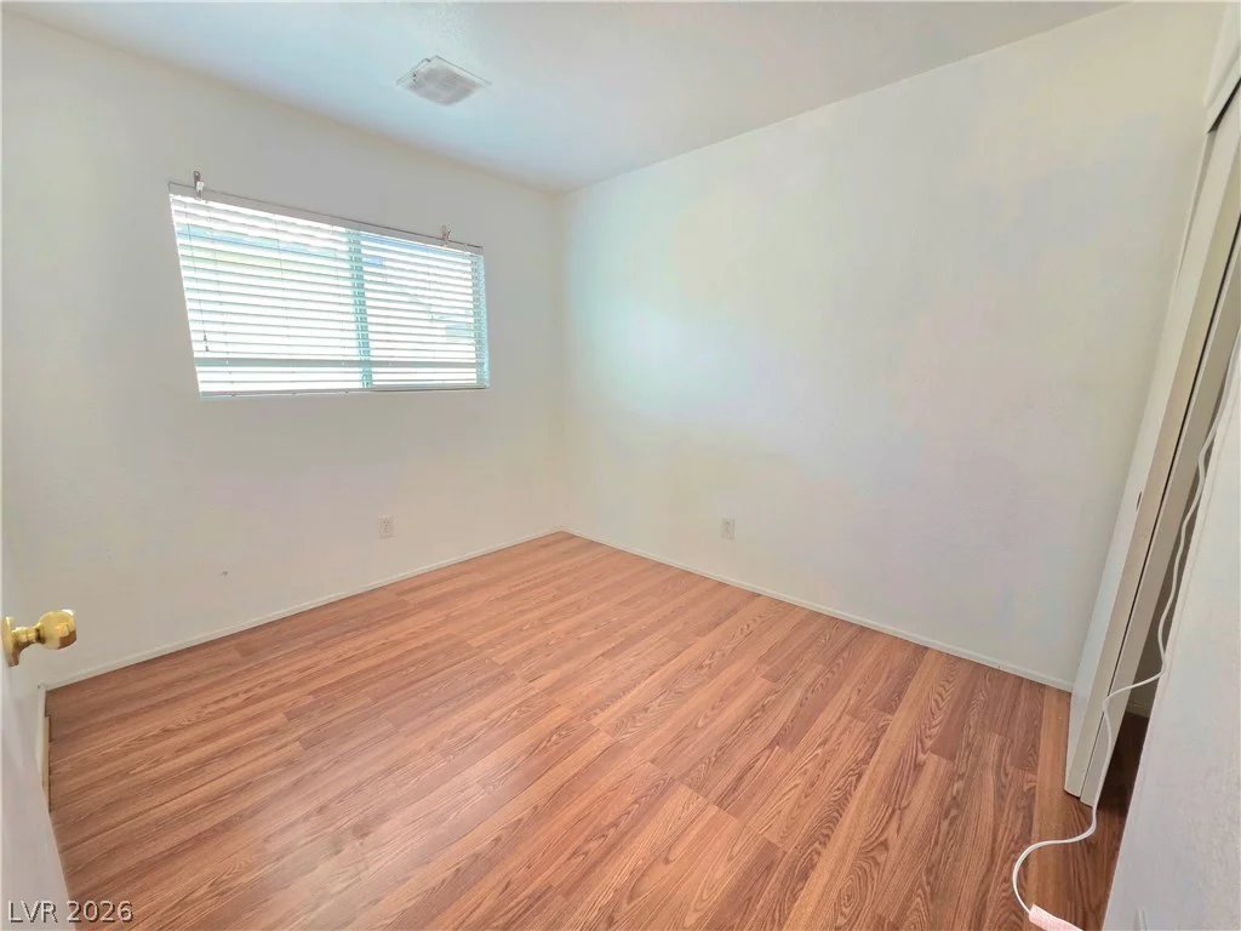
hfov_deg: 106.2
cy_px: 466
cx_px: 620
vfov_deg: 89.9
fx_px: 466
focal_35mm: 13
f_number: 1.9
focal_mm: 2.2
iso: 200
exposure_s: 1/60.2
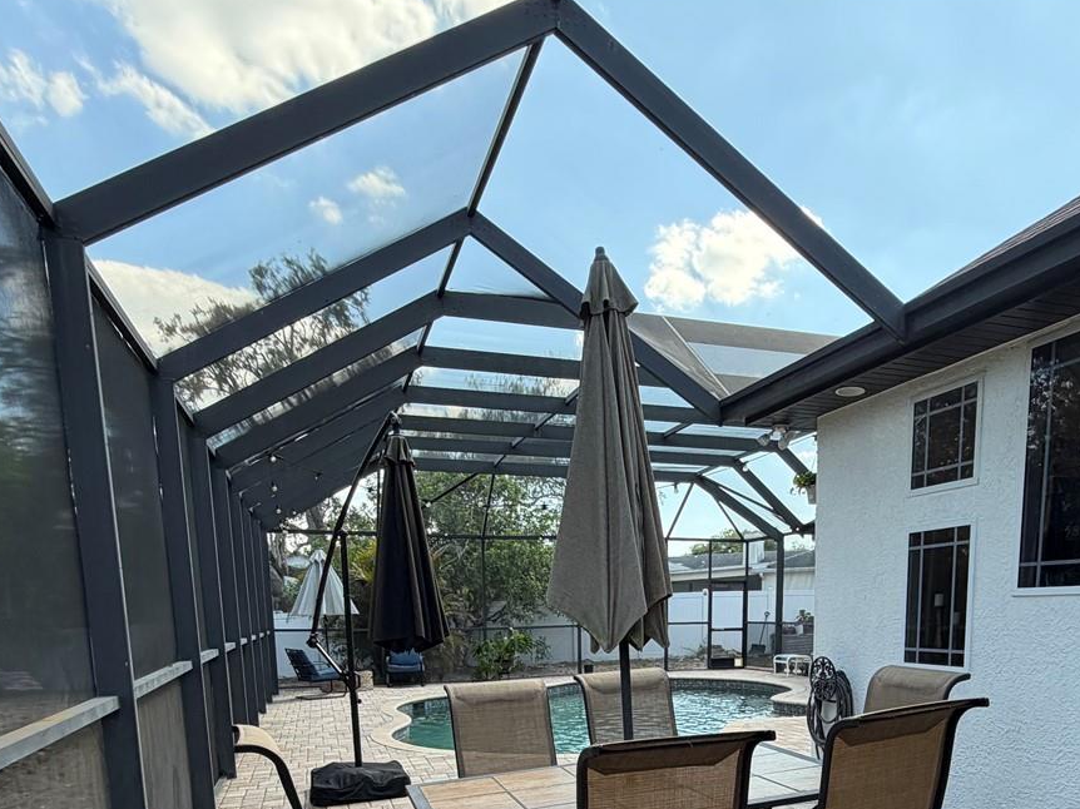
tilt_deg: -7.1
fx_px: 811
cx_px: 624
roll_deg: +0.9
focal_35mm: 26
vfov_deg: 47.3
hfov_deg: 66.9
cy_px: 738
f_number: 2.2
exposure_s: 1/316
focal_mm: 2.22
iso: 50
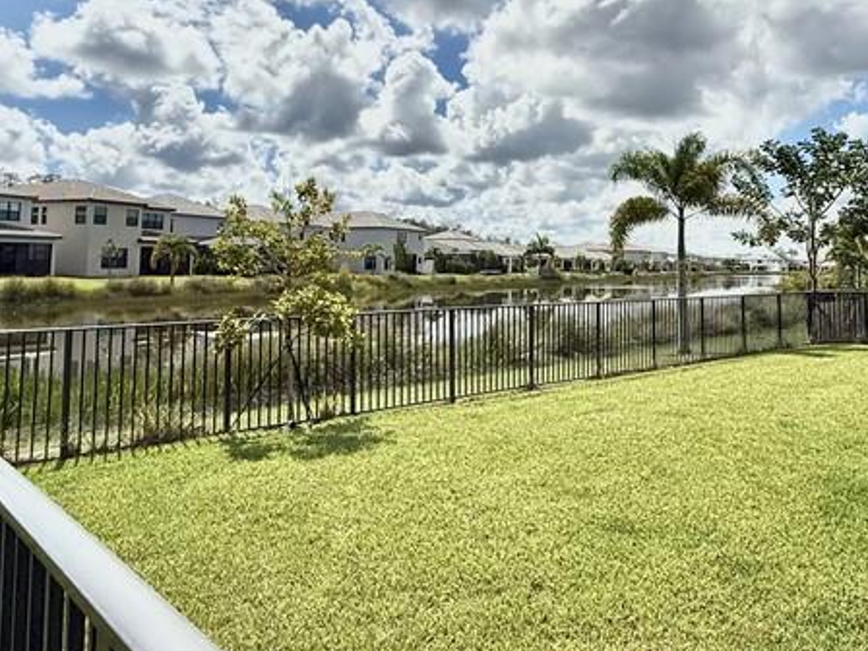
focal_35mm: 32
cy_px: 213
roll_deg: -1.6
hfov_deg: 55.9
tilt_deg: +2.9
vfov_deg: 43.5
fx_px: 802
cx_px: 558
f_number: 2.2
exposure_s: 1/6173
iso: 50
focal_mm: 2.22
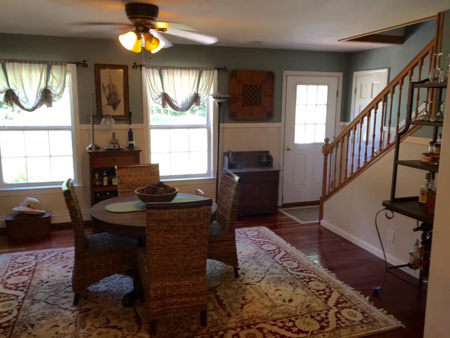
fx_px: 377
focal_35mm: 29
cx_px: 225
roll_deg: -1.5
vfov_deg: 48.2
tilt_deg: -9.1
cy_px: 169
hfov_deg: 61.7
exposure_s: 1/30
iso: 50
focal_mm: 4.15
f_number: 2.2
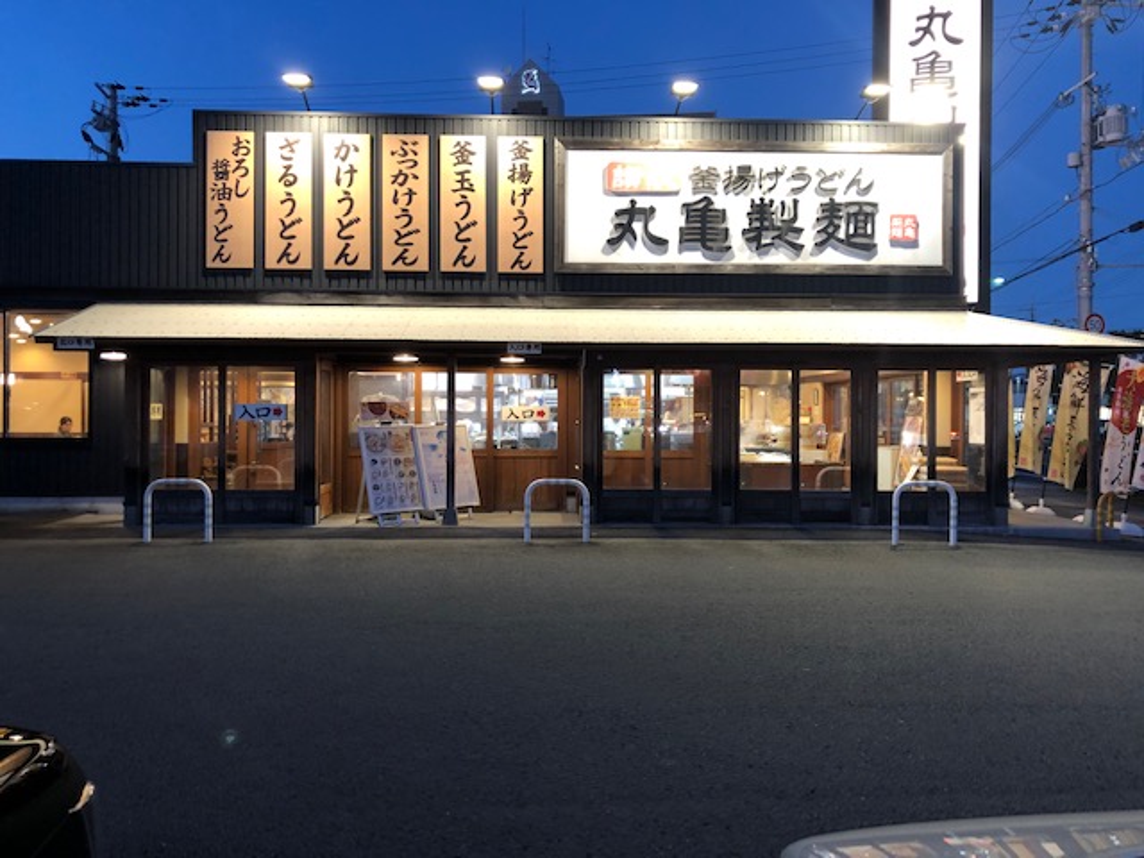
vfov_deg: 49.7
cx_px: 572
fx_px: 925
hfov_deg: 63.4
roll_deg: +0.2
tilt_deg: -0.3
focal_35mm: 28
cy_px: 429
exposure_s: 1/15
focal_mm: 4
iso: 64
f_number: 1.8
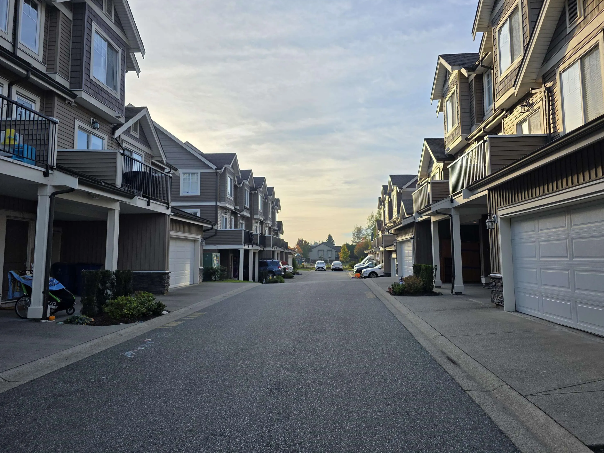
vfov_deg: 56.8
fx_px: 419
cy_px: 217
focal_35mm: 24
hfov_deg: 71.6
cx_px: 305
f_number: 1.7
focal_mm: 6.3
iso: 80
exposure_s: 1/5017
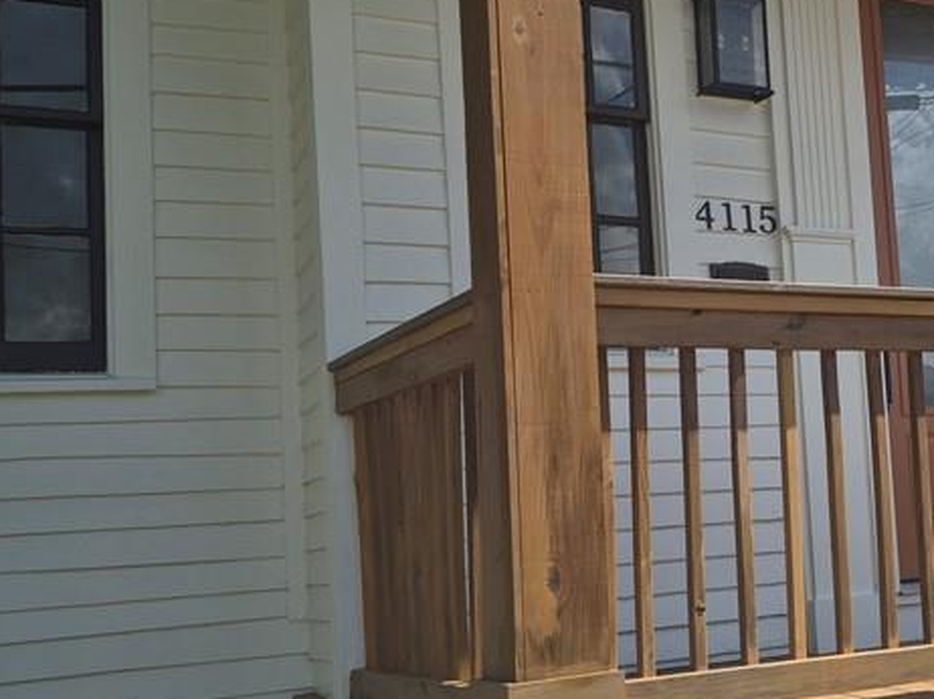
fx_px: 1375
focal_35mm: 51
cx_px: 900
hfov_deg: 34.6
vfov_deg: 28.5
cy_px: 406
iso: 25
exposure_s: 1/1376
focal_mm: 5.4
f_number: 1.8
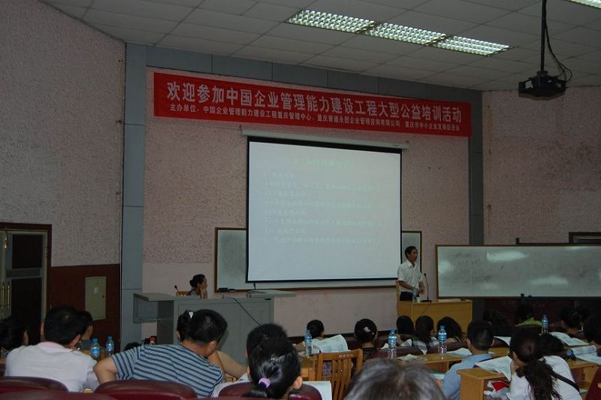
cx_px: 300
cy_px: 200
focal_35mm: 42
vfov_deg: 31.8
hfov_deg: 46.4
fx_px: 701
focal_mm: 28
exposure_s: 1/60
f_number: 4.2
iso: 400
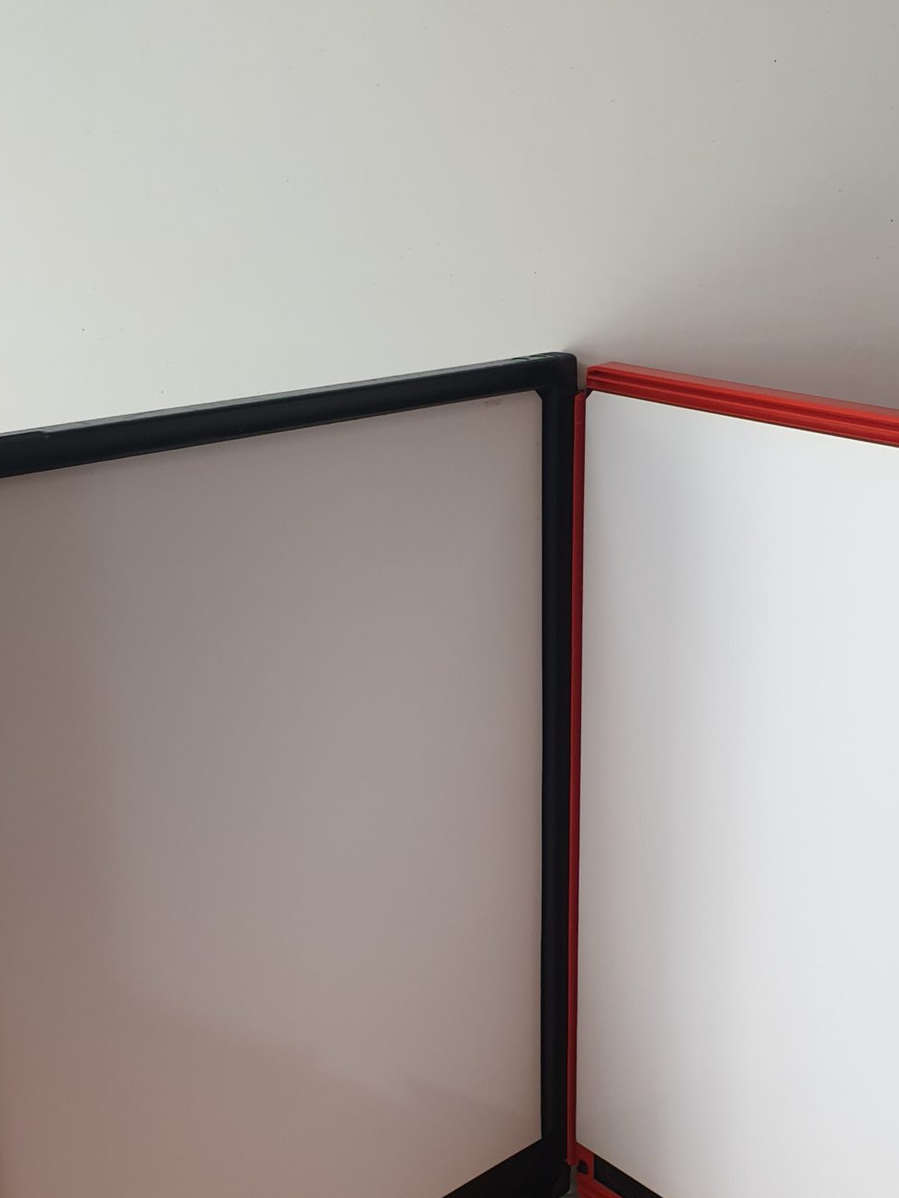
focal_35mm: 51
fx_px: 1766
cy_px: 773
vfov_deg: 37.2
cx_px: 552
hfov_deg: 28.5
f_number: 2.4
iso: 100
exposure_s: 1/50
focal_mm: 4.3
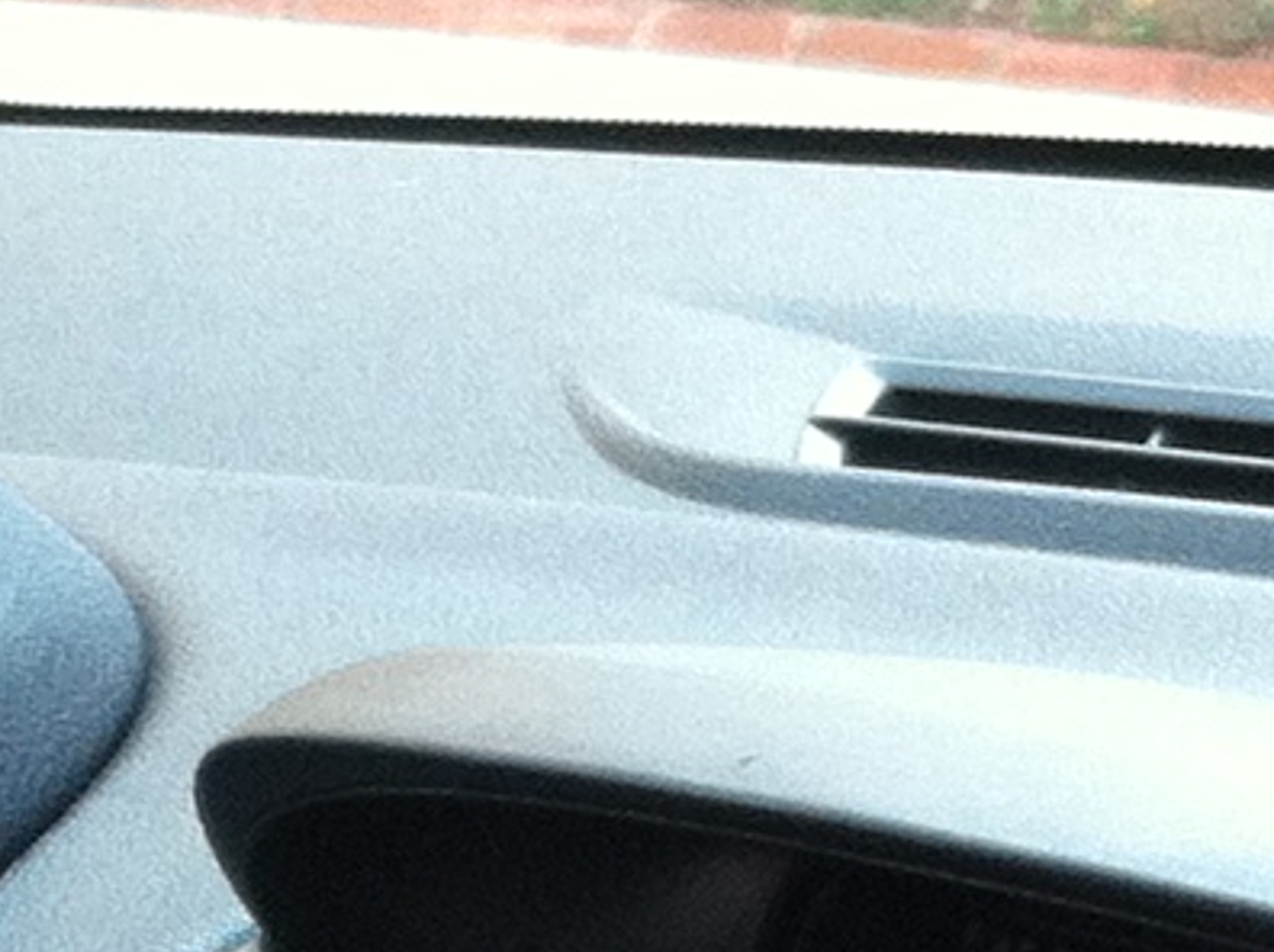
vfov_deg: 6.0
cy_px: 2731
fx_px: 8418
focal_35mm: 229
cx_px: 177
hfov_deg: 8.6
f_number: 2.8
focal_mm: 3.85
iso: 100
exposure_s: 1/60
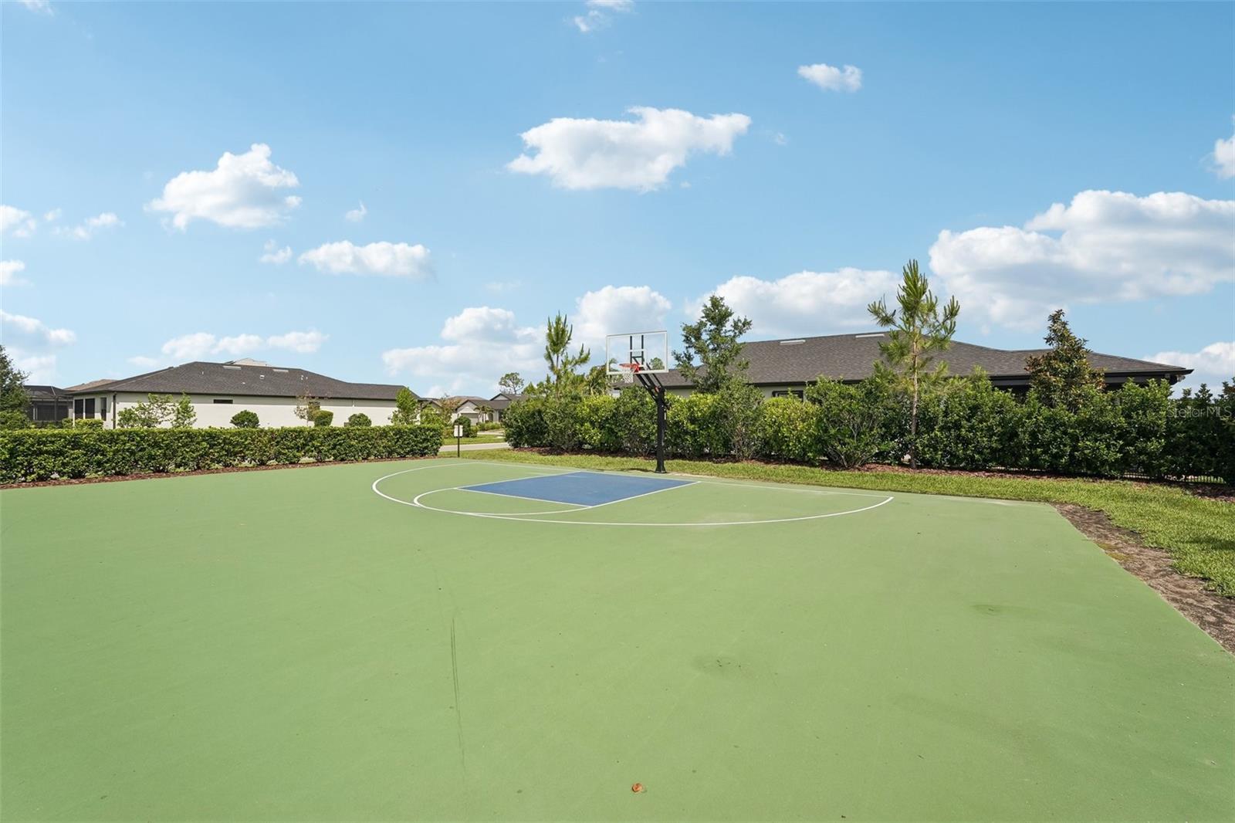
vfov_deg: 73.7
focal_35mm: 16
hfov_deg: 96.7
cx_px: 618
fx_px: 549
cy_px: 412
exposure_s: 1/1600
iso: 400
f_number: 8
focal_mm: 16
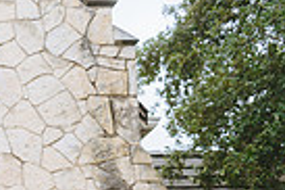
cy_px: 376
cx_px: -273
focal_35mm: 135
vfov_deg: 9.5
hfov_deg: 13.3
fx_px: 1067
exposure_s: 1/800
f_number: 4
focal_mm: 32
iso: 250
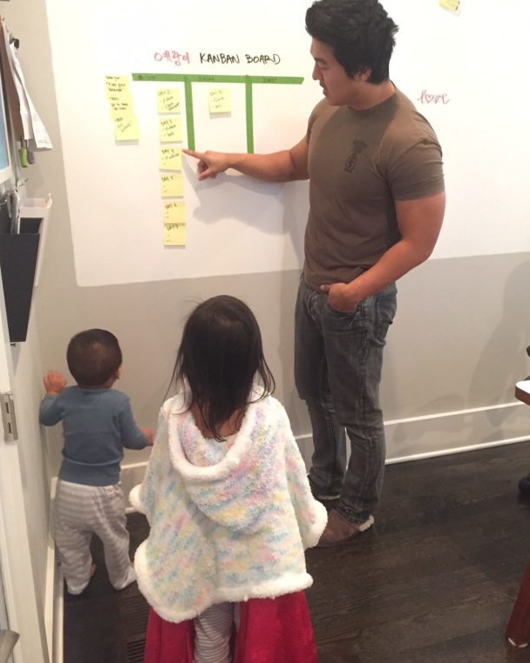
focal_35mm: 31
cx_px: 264
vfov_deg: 57.1
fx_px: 608
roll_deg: +0.2
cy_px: 313
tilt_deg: -15.2
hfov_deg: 47.1
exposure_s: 1/15
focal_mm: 4.15
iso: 400
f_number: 2.2
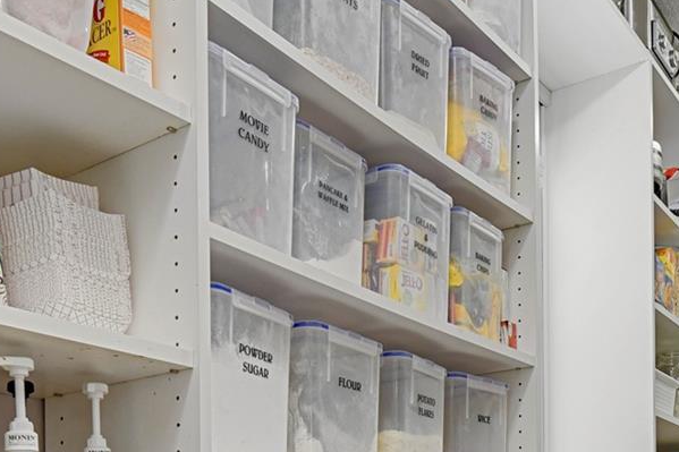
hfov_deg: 42.7
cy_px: 583
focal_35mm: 46
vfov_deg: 25.3
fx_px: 867
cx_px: 322
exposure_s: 1/20
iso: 11400
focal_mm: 17
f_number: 8
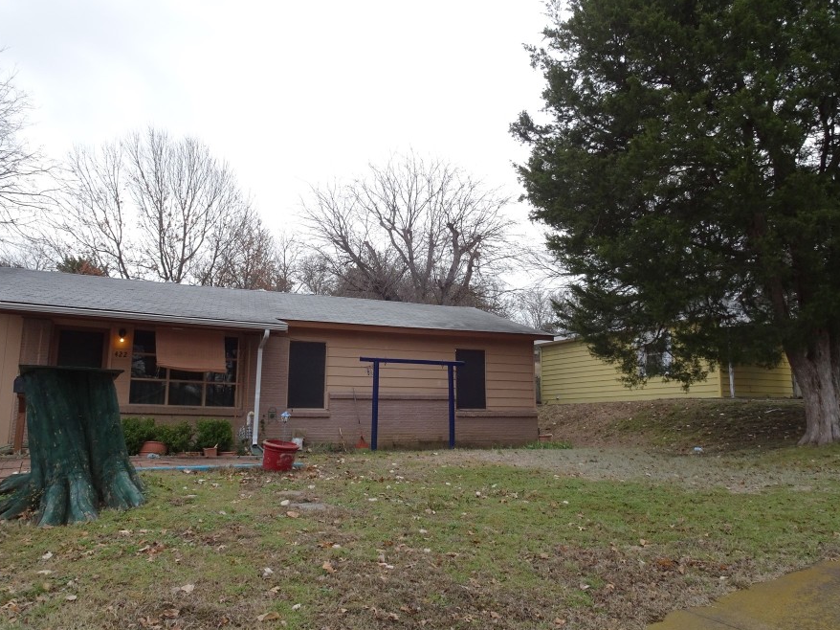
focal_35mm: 28
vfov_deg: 49.7
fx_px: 679
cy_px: 297
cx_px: 414
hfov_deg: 63.5
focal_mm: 4.1
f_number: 3.5
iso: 80
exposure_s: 1/200
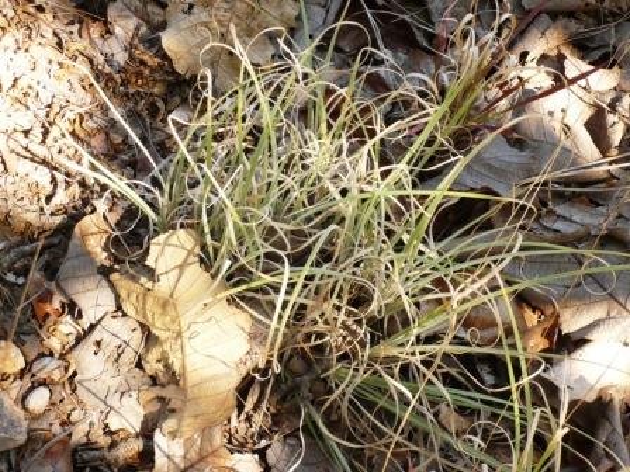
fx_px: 1875
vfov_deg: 14.4
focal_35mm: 103
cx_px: 315
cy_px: 236
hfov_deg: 19.1
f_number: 4.9
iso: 100
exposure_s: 1/50
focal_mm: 17
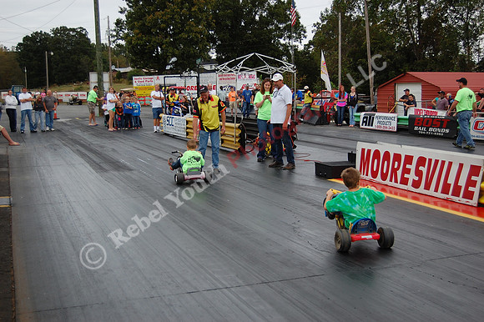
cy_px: 161
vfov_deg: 28.9
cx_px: 242
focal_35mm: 46
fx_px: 625
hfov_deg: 42.3
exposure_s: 1/1000
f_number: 4.5
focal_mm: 31
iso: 250
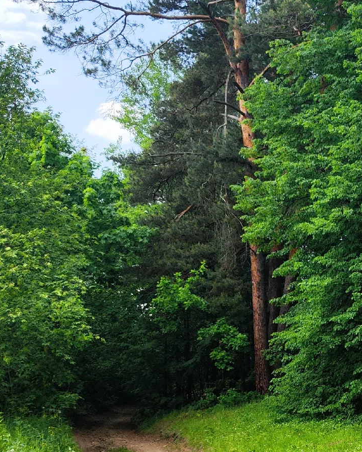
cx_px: 397
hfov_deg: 22.8
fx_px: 843
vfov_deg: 29.2
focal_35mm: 63
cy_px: 372
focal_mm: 6.92
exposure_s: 1/1282
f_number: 1.9
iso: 50
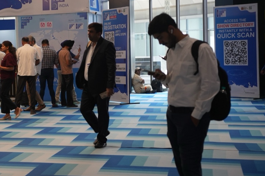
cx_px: -29
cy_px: 68
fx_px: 640
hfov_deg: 22.1
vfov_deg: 15.7
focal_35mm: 87
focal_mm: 39
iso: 500
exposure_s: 1/160
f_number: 2.8
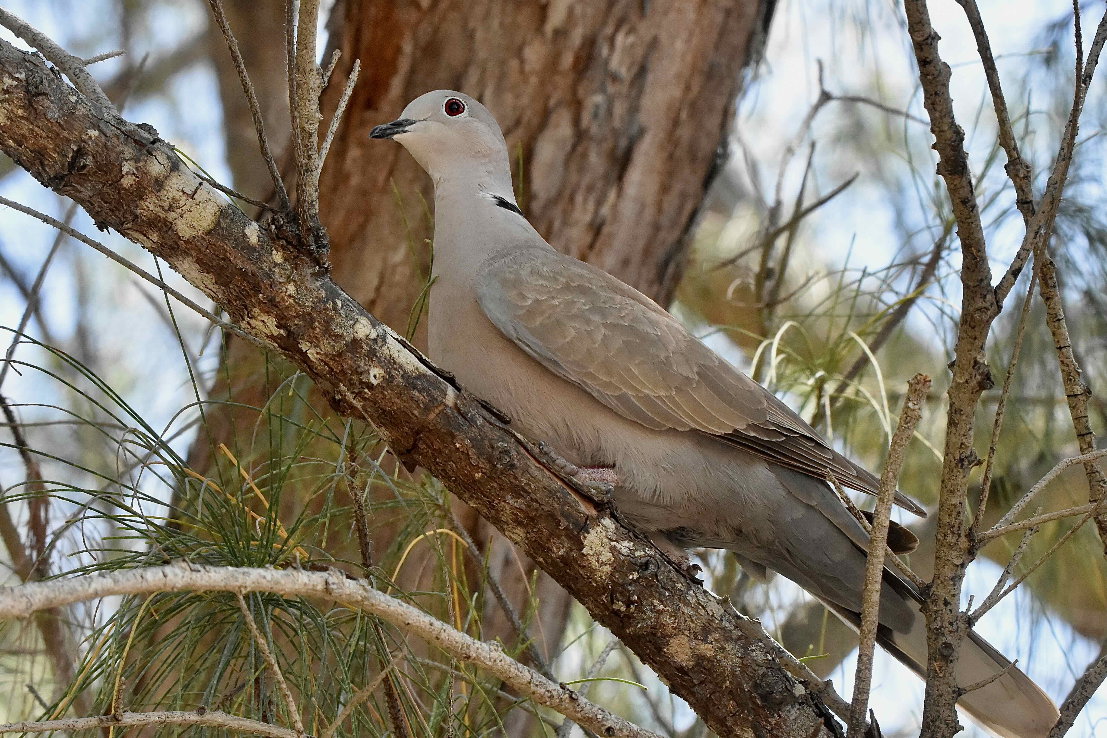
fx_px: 6918
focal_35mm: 225
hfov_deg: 9.1
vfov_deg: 6.1
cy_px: 369
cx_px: 554
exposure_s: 1/250
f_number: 18
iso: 2500
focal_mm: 150
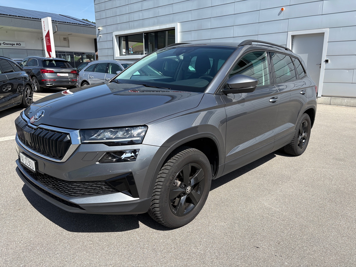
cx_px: 178
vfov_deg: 53.1
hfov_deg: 67.3
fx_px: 267
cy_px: 134
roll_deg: +0.0
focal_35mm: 26
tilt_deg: -12.4
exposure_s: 1/2075
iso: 50
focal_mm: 5.96
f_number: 1.6
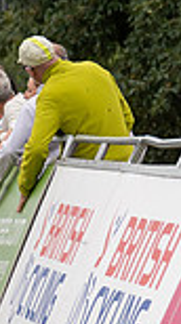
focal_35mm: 534
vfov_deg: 4.1
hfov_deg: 2.2
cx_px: -351
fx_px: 4581
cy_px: 183
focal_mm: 90
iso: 500
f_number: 3.5
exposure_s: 1/1000
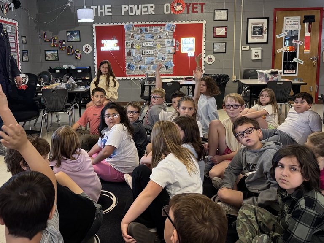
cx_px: 135
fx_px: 300
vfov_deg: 44.0
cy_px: 100
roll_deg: +1.0
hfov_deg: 56.5
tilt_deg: -7.9
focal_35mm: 32
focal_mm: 6.76
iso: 400
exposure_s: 1/60
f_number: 1.78
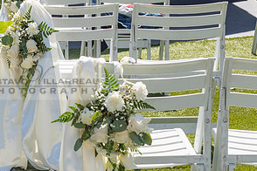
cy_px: 117
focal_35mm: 176
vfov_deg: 7.8
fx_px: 1256
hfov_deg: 11.6
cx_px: 32
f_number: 8
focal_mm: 58
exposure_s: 1/250
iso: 100
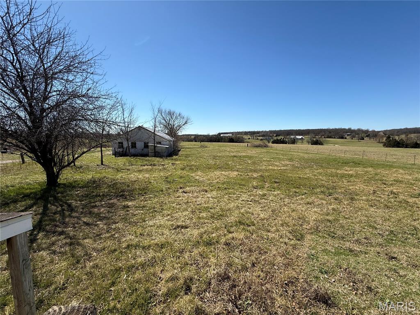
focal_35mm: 14
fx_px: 170
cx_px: 210
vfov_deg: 85.7
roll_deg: -0.3
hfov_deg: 102.1
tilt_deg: -6.6
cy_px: 158
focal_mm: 2.22
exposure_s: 1/2410
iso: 50
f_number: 2.2
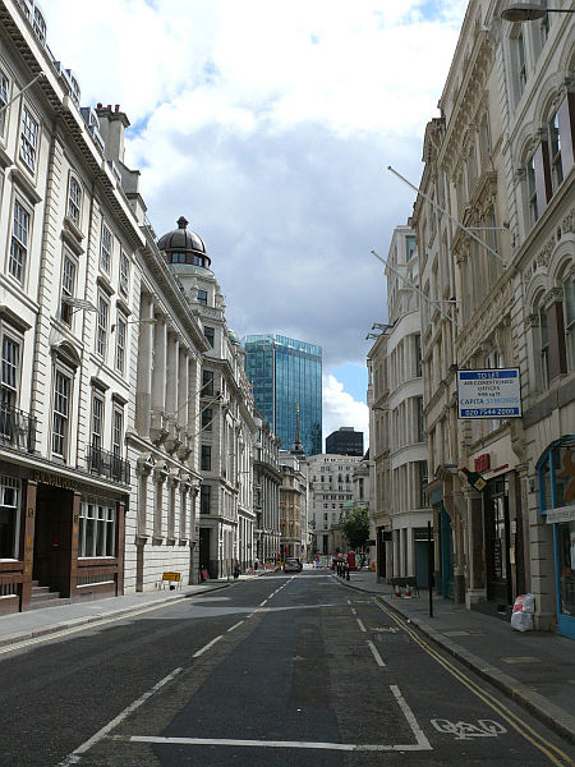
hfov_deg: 40.7
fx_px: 775
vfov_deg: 52.6
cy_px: 384
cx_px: 288
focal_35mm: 35
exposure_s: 1/400
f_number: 7.1
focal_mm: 7.4
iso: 100
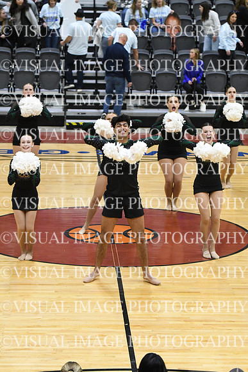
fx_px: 1425
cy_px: 186
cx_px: 124
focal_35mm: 138
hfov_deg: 9.9
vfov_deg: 14.9
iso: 3200
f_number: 2.8
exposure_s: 1/400
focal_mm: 92
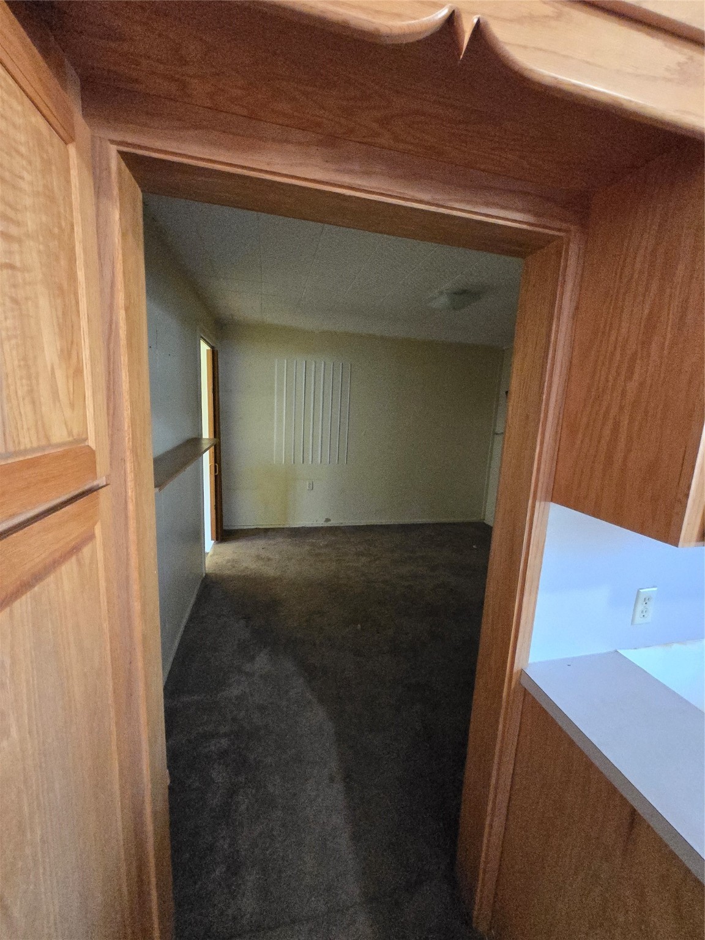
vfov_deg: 106.2
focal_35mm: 13
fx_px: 353
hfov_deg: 89.9
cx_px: 352
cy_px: 470
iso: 1000
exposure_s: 1/60
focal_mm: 1.7
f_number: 2.2
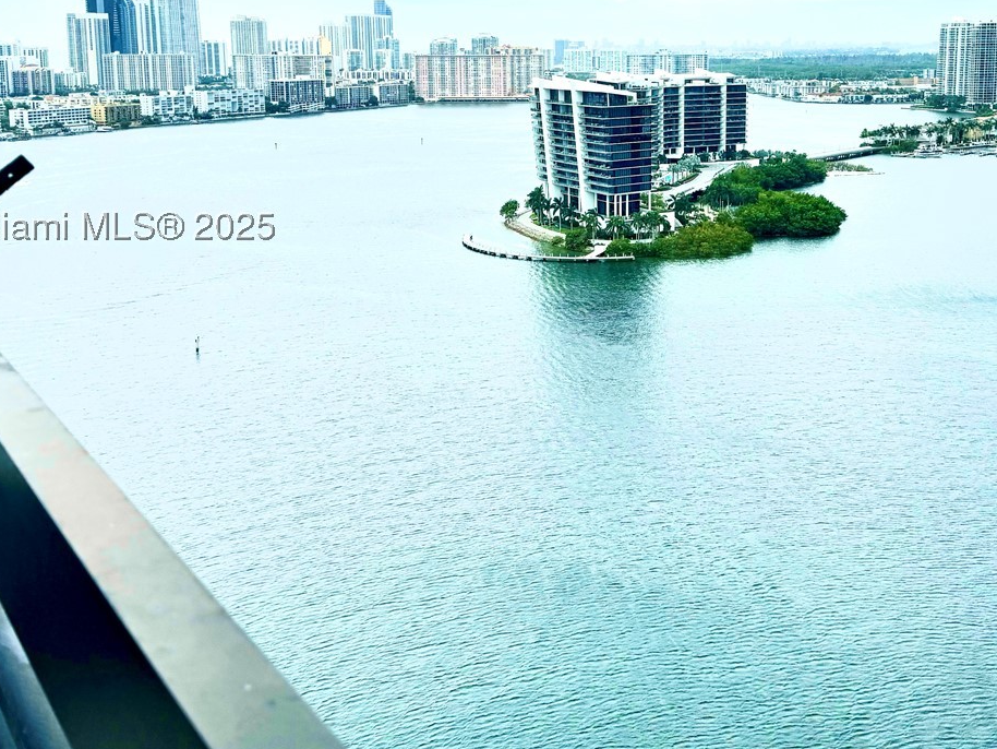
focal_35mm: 42
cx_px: 596
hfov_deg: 44.6
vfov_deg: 34.0
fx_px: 1210
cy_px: 233
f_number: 1.78
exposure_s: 1/5814
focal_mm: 6.76
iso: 80
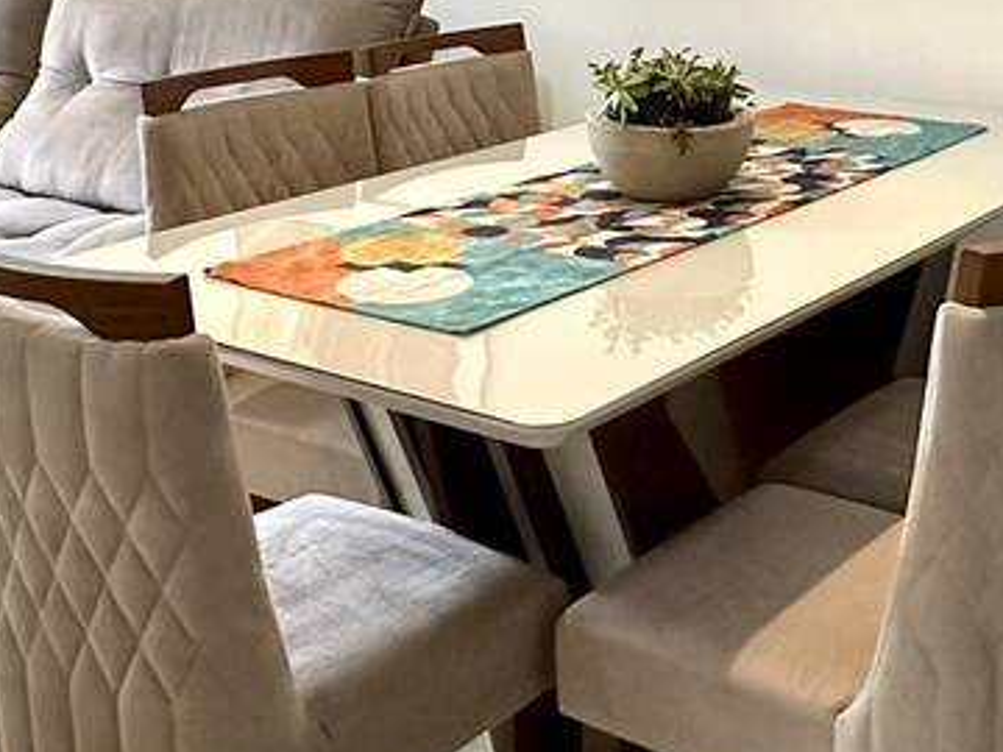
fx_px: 1623
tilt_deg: -5.6
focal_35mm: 56
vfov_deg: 24.7
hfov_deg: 33.9
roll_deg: +0.0
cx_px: 697
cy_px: -31
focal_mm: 2.22
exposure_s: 1/120
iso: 320
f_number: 2.2
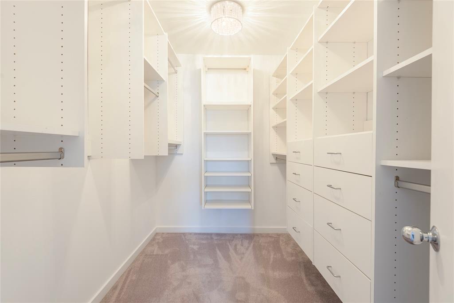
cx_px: 227
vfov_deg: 73.8
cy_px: 152
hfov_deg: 96.7
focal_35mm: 16
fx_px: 202
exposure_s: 1/2
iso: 100
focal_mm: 16
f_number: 7.1
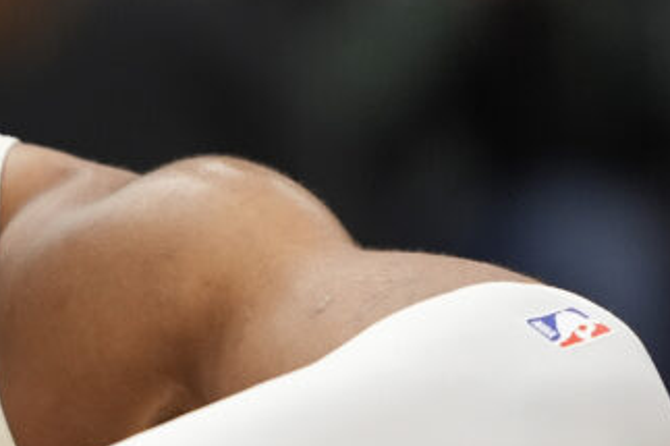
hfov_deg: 1.6
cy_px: 233
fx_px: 23604
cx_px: -338
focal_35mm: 1269
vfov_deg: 1.1
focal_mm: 400
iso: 3200
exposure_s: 1/1250
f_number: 3.2
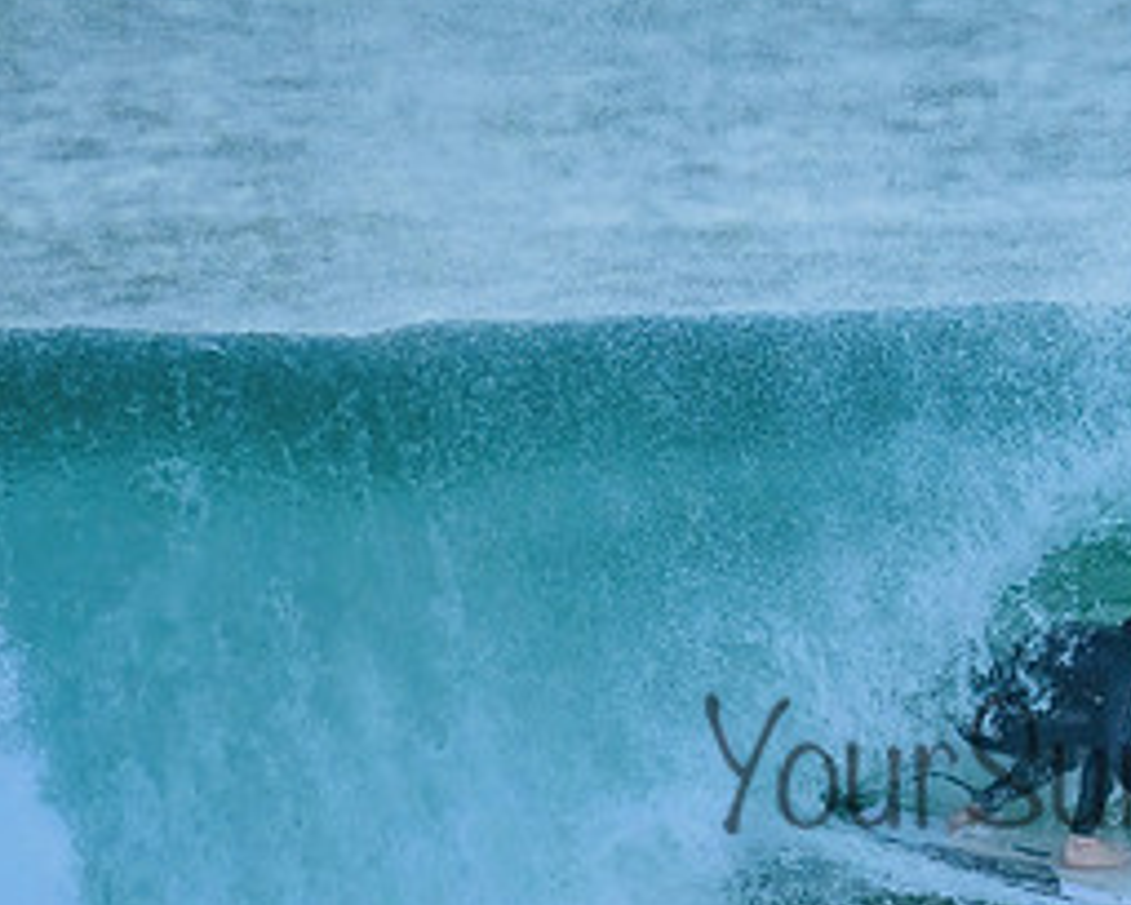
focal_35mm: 1707
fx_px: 57139
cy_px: 725
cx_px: 1162
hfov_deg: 1.1
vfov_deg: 0.9
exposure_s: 1/1600
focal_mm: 800
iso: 4000
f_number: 11
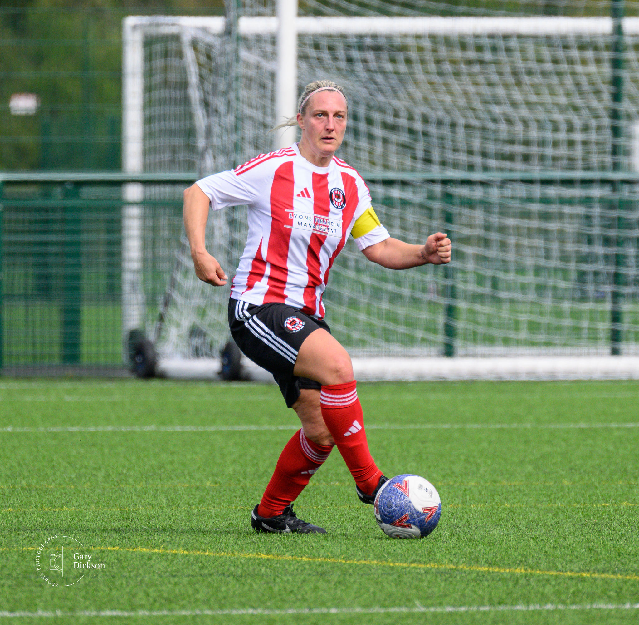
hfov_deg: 2.2
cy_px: 157
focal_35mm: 801
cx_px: 317
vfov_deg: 2.2
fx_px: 16550
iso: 560
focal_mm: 350
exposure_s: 1/1600
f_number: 5.3
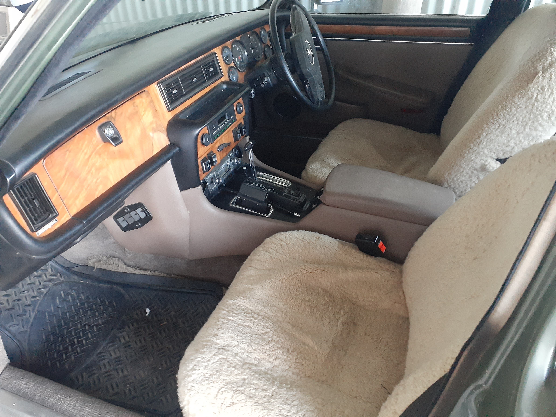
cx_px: 278
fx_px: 434
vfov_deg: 51.4
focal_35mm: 27
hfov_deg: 65.3
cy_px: 208
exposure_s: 1/25
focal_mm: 3.6
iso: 640
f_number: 1.9
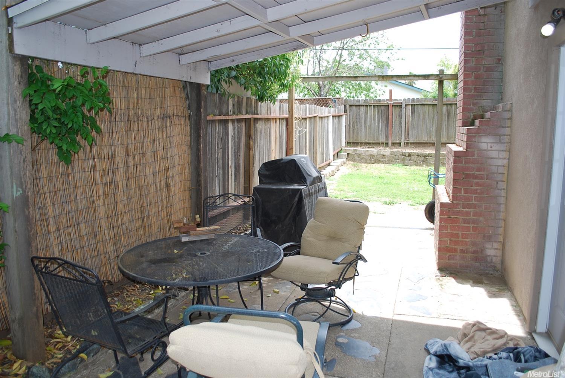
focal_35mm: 27
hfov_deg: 67.3
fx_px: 424
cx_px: 282
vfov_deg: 48.0
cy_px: 189
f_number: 3.5
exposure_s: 1/160
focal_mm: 18
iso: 100
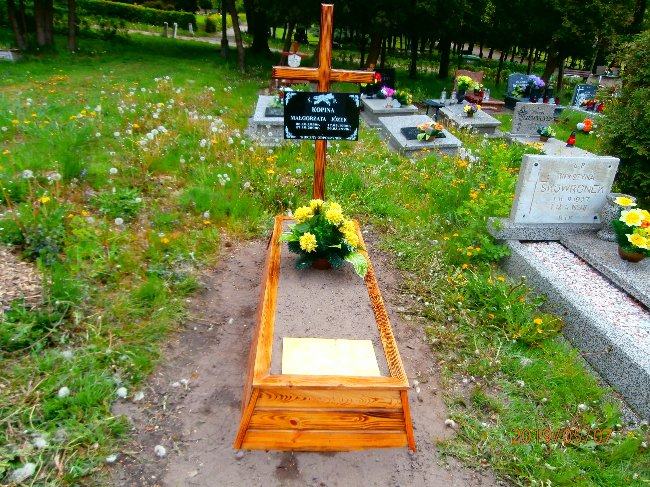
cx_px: 325
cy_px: 244
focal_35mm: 24
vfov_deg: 56.8
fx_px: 451
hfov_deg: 71.6
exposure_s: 1/250
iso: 100
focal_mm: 4.2
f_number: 3
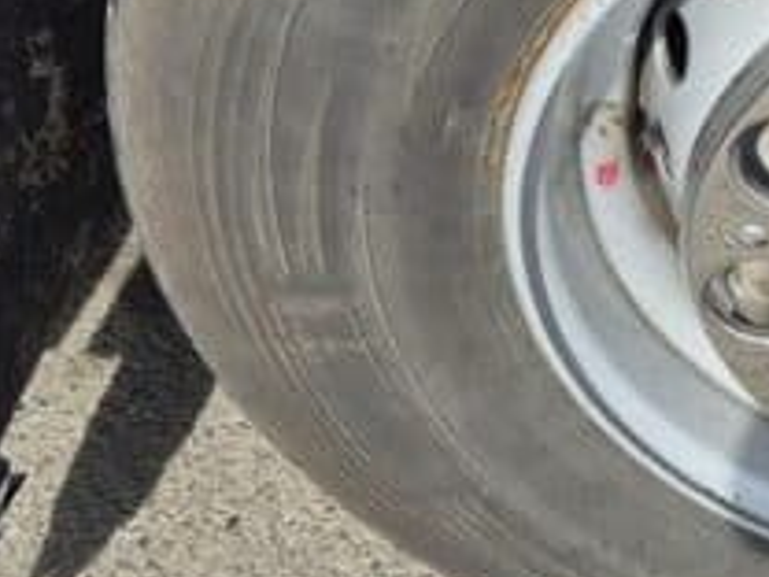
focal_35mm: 85
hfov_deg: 20.4
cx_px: 1080
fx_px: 1888
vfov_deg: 16.9
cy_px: -22
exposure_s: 1/2012
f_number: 1.8
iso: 25
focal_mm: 5.4
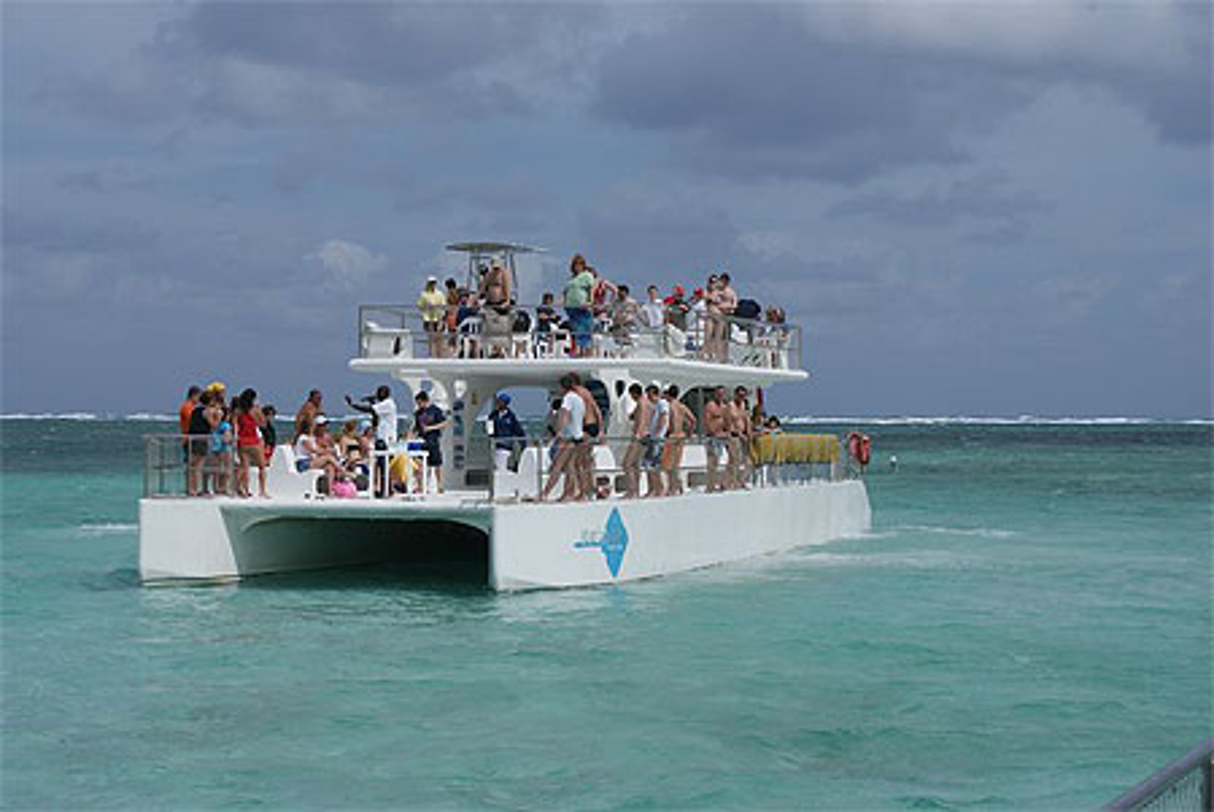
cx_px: 607
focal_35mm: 75
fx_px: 2532
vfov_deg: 18.2
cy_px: 406
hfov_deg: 27.0
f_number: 13
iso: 100
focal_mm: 50
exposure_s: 1/250
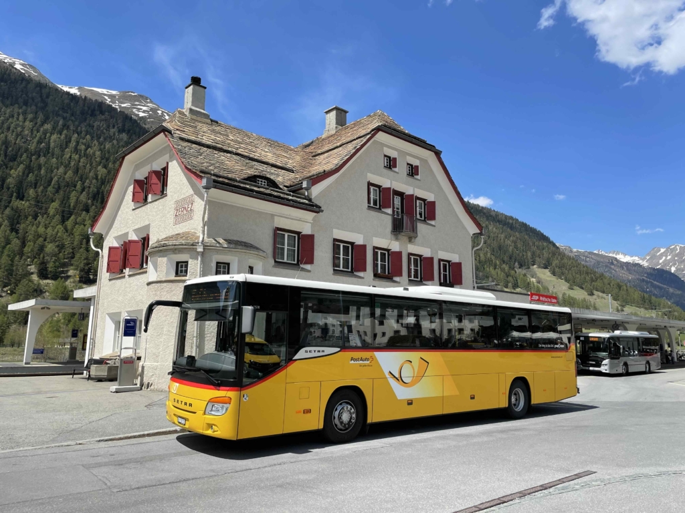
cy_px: 256
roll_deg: -0.1
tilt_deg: +10.2
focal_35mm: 26
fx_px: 515
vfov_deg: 53.1
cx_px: 342
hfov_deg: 67.3
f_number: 1.6
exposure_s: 1/3401
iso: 32
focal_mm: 4.2
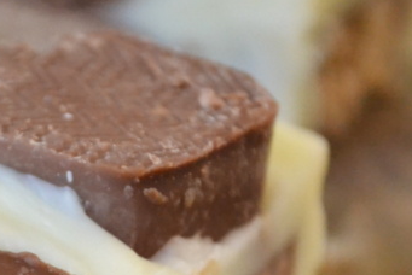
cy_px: 289
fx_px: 2835
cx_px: 42
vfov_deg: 5.5
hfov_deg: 8.3
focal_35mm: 248
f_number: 5.6
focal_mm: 55
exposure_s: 1/125
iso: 3200
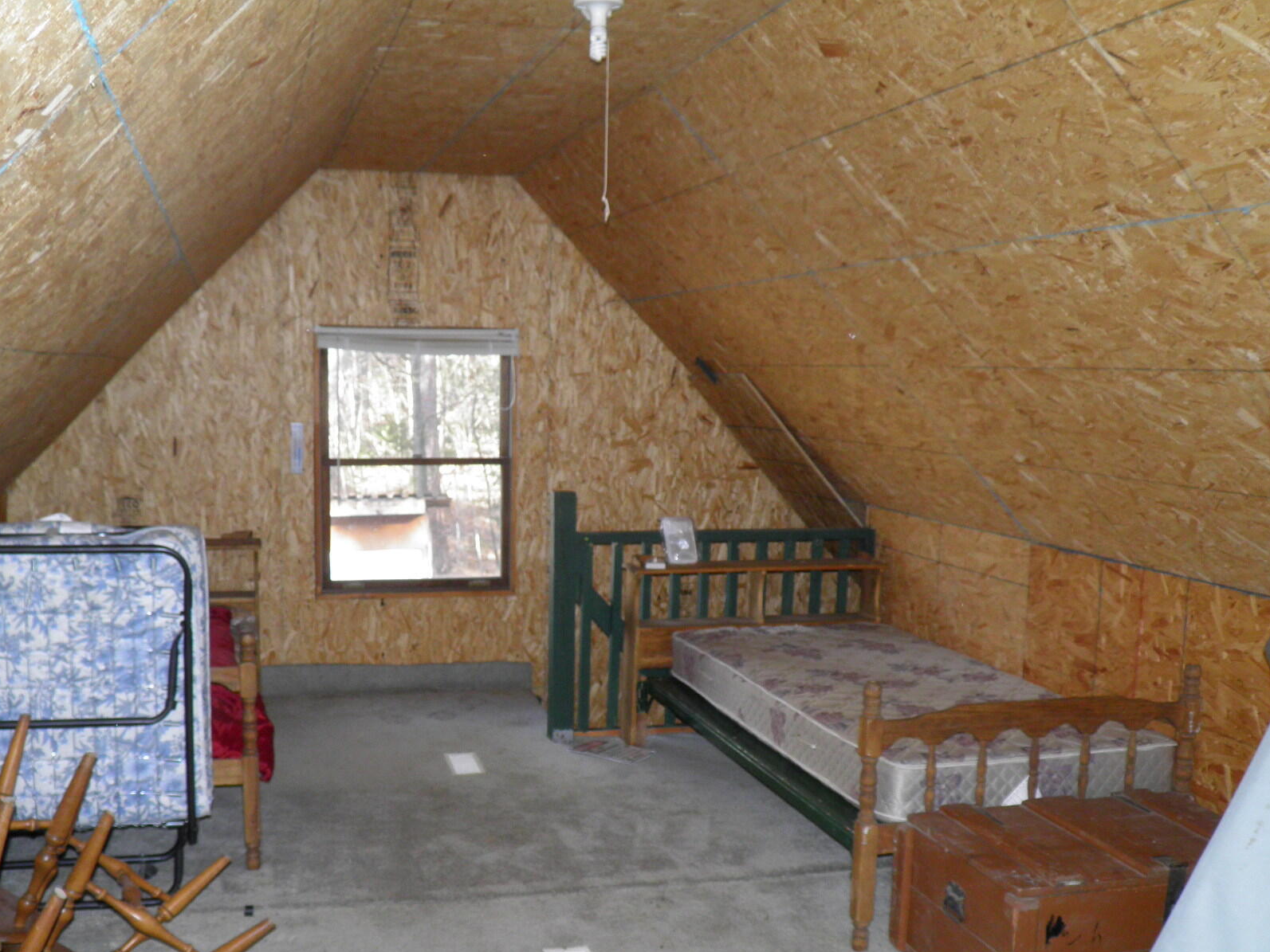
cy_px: 598
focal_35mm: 36
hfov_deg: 51.0
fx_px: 1321
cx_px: 510
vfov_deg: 39.4
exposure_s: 1/30
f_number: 2.8
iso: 100
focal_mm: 4.9
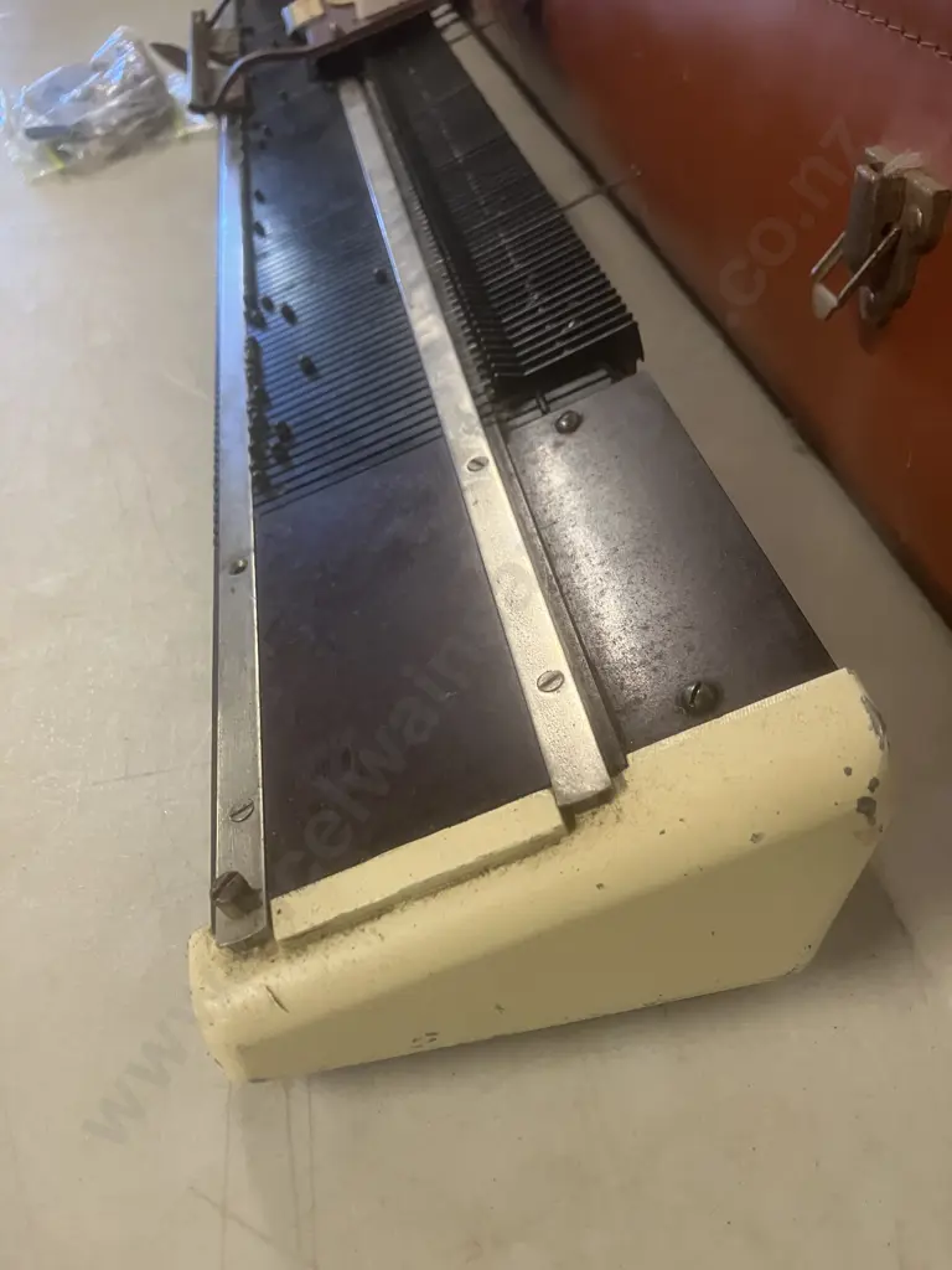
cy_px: 635
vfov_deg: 63.4
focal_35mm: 28
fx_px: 1027
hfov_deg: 49.7
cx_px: 476
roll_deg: +0.4
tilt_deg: -39.7
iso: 160
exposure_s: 1/50
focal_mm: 3.99
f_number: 1.8
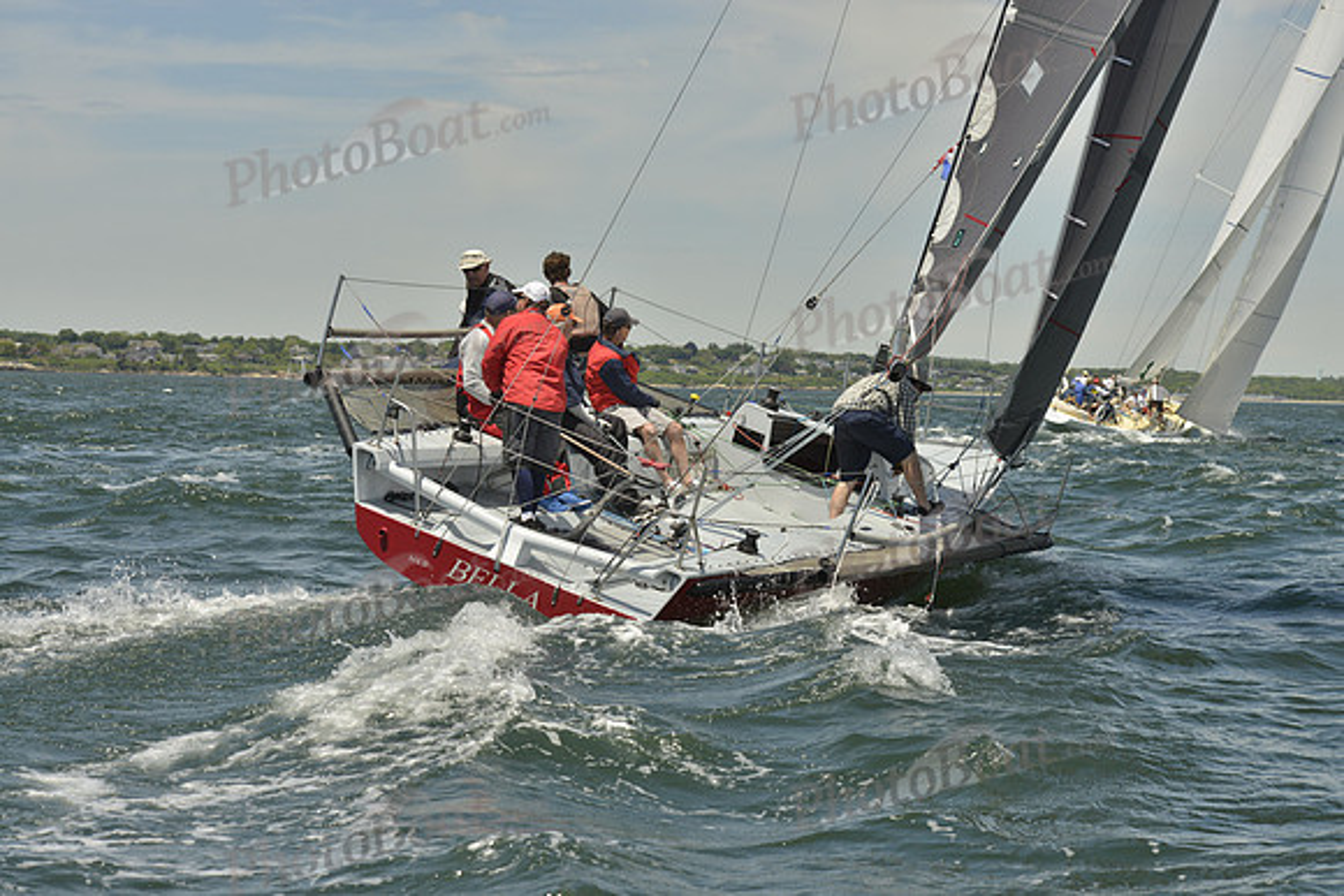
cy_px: 448
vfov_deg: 15.9
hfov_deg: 23.6
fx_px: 3211
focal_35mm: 86
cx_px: 672
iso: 280
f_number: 8
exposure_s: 1/1600
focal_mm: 86
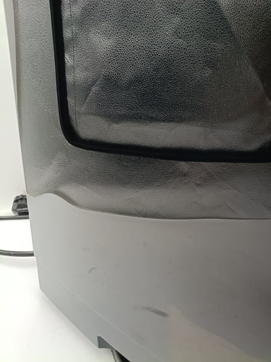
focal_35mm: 26
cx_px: 136
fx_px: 271
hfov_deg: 53.1
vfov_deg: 67.3
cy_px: 181
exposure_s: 1/100
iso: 438
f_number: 1.8
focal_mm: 4.81
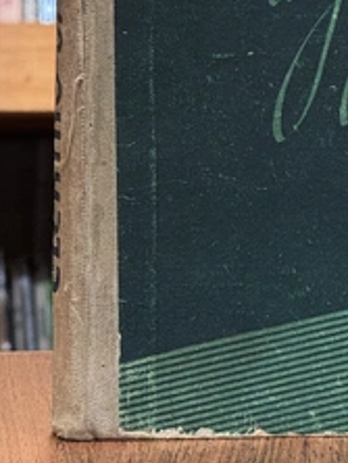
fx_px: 3157
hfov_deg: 6.3
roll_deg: -0.6
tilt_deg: -1.4
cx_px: 405
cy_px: -87
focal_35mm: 236
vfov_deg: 8.3
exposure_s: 1/50
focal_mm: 9
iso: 320
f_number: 2.8
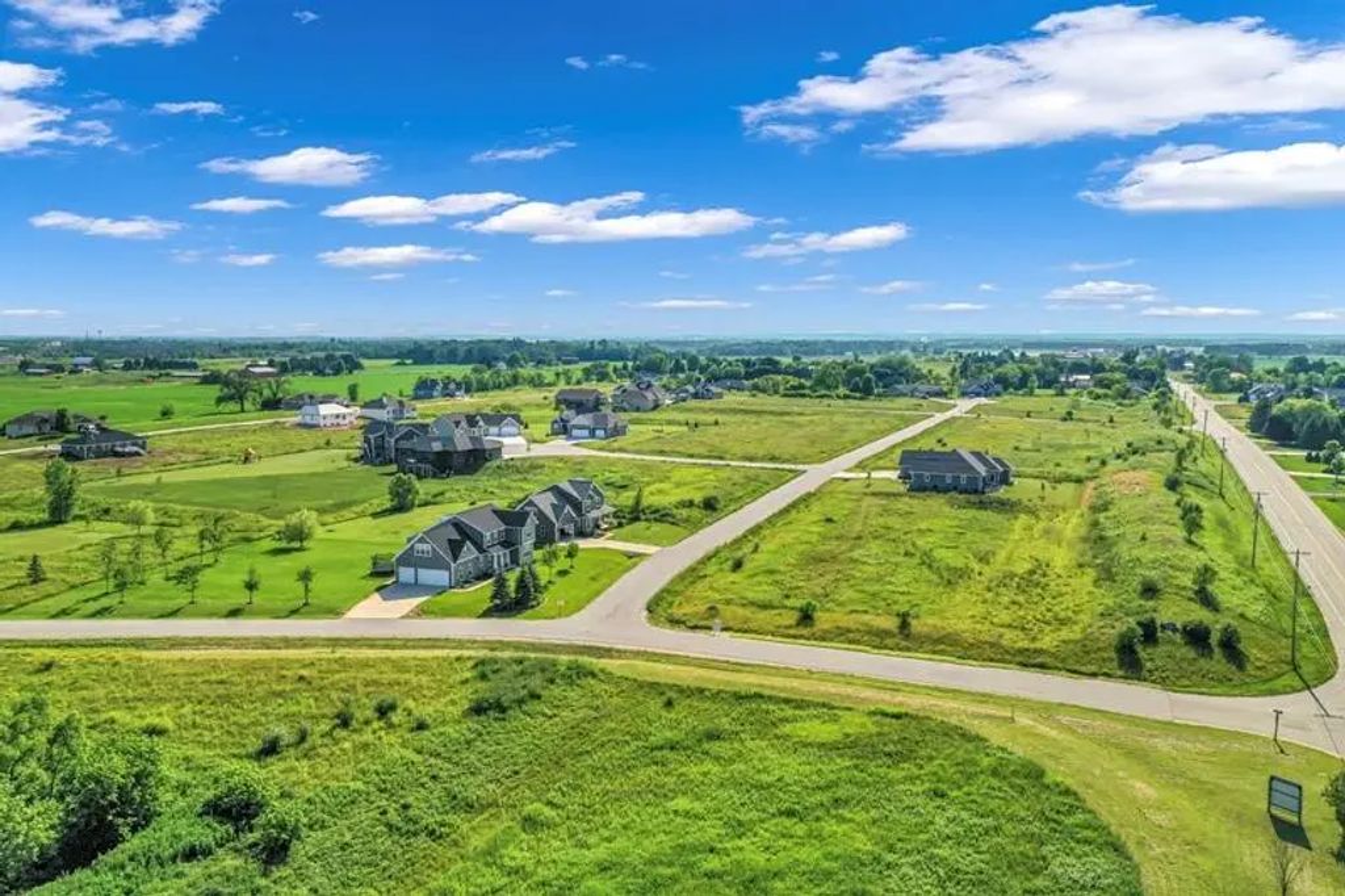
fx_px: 1046
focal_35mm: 28
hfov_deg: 65.5
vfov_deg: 46.4
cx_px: 672
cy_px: 448
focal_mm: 10.26
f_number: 5.6
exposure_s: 1/120
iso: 100
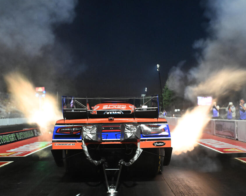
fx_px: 371
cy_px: 106
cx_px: 128
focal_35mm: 51
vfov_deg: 29.7
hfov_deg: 36.7
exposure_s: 1/250
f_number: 5.6
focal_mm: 36
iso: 8000
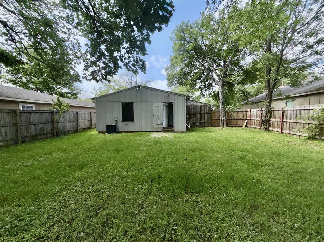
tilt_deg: -3.1
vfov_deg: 85.6
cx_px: 162
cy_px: 121
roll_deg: +1.4
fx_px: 131
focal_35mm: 14
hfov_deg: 102.1
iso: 16
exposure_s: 1/864
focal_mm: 2.22
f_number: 2.2
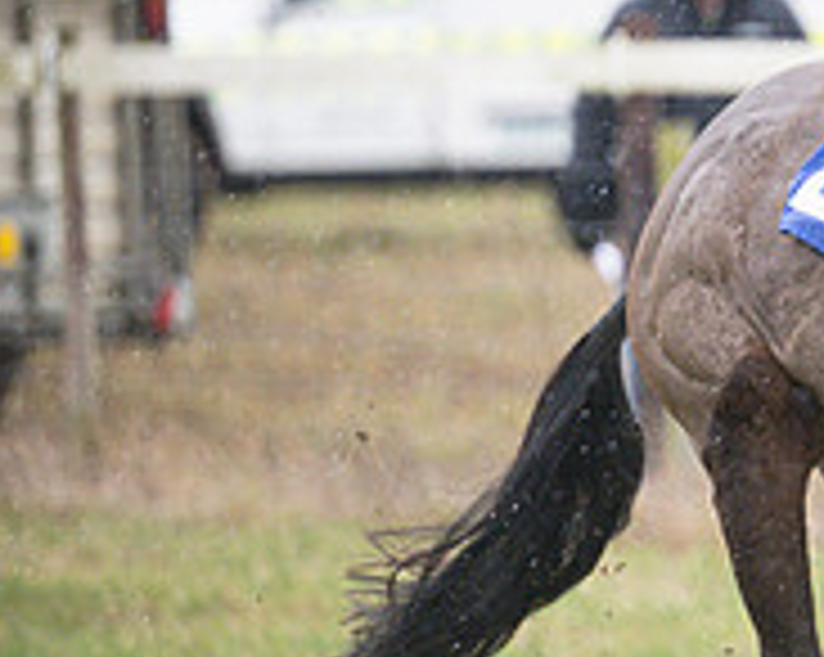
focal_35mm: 705
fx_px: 17175
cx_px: 990
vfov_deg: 2.2
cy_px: 363
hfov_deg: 2.7
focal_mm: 175
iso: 1250
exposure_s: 1/1000
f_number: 2.8
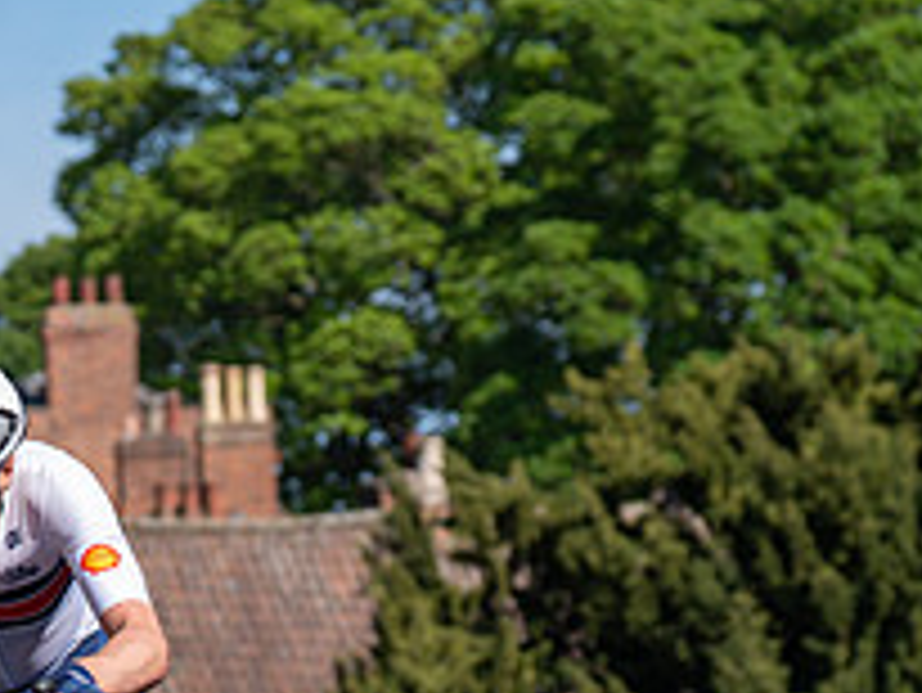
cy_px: 808
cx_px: -67
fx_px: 5650
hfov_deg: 9.2
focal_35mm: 212
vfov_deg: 7.0
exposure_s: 1/1000
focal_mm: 78
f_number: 3.5
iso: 100
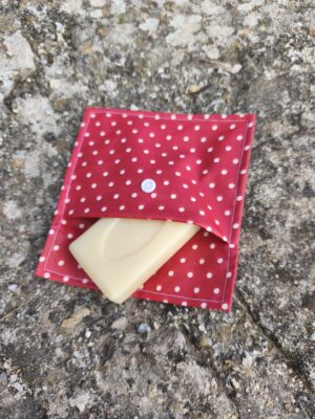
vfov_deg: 73.9
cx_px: 158
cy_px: 210
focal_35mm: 23
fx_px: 279
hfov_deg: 58.9
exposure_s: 1/253
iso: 50
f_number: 1.65
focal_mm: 6.18
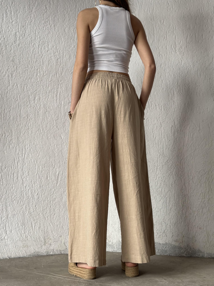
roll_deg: +0.0
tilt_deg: +4.7
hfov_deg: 30.3
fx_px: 396
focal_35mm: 48
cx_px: 107
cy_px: 143
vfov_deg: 39.7
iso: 100
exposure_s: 1/121
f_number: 1.78
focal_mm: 6.86
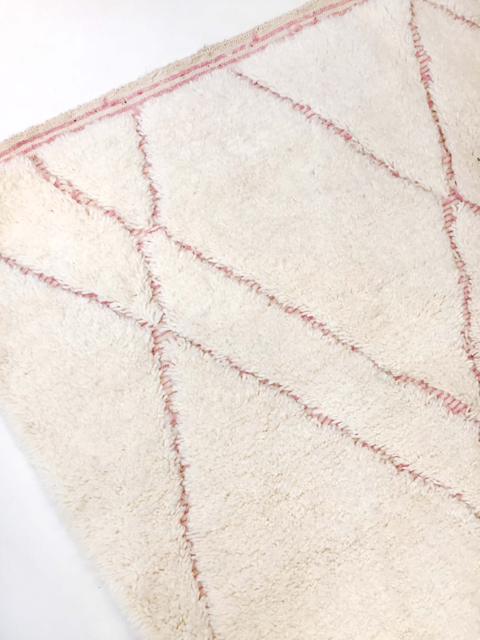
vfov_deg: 61.7
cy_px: 320
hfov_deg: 48.2
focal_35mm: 29
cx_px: 240
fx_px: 536
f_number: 2.2
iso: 64
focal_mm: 4.15
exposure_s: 1/33
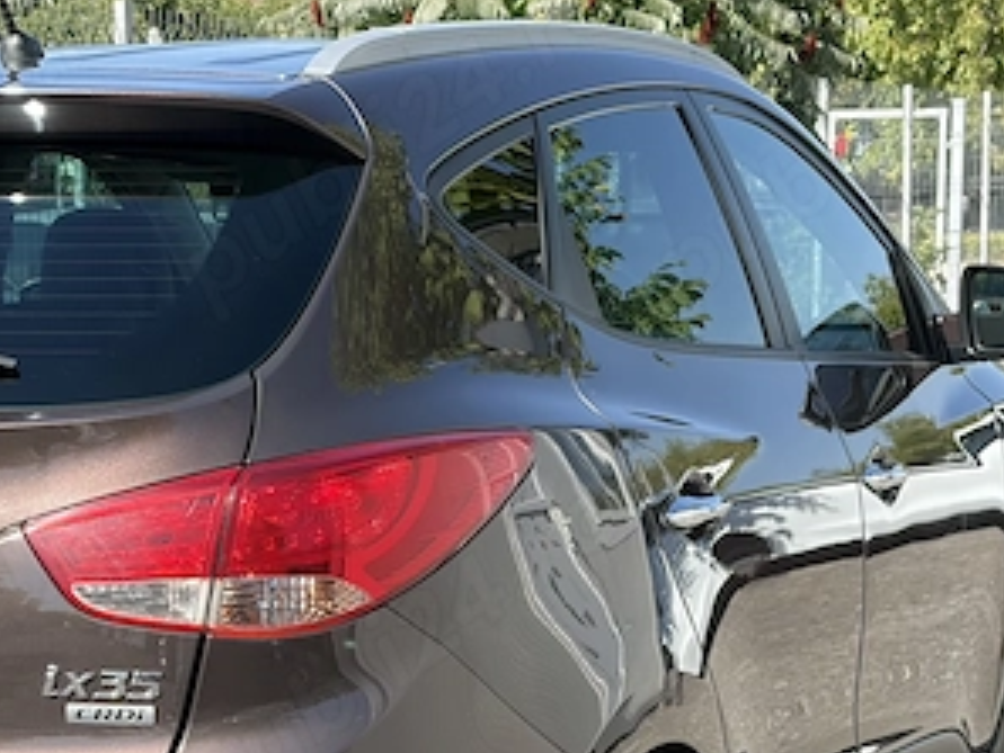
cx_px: 162
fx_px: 3047
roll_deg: +1.6
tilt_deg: -9.2
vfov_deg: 14.0
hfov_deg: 18.5
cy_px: 689
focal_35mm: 105
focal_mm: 5.96
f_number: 1.6
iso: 50
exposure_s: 1/1287
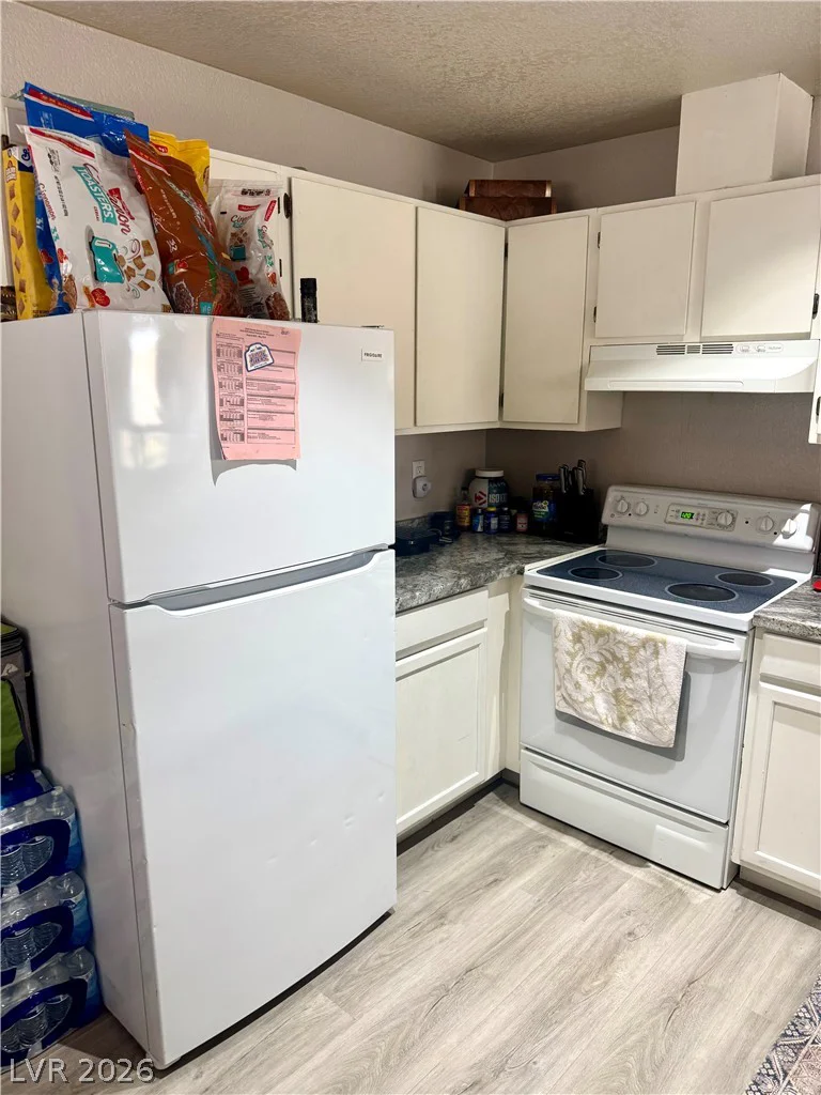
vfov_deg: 71.6
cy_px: 548
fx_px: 759
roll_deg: -0.9
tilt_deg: -14.0
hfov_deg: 56.8
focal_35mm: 24
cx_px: 410
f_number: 1.78
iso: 160
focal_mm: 6.76
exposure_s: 1/60
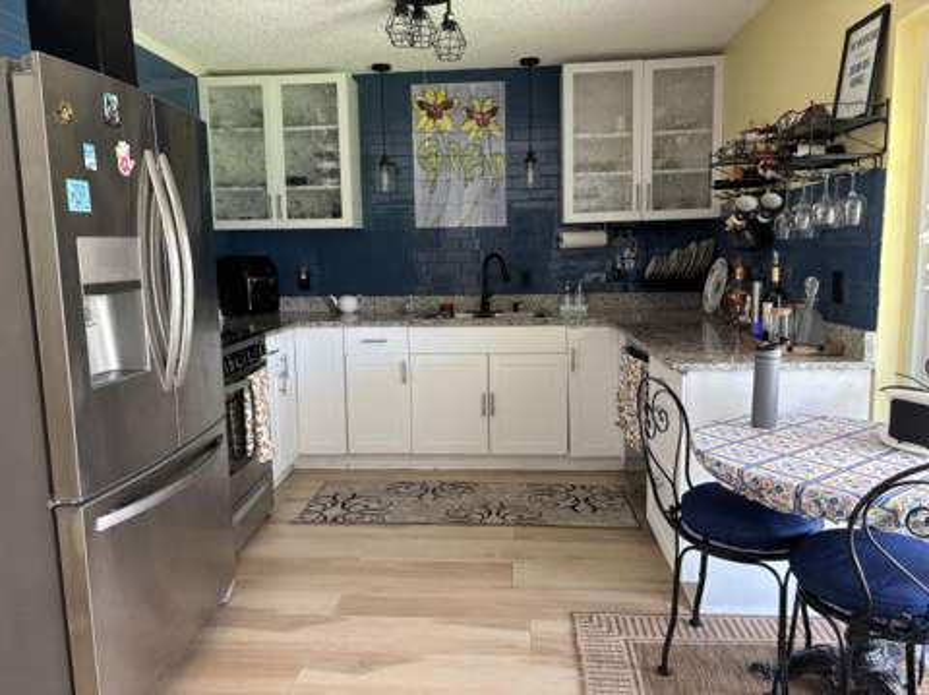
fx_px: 697
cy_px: 348
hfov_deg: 67.4
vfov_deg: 53.0
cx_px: 464
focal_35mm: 26
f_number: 1.6
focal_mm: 5.96
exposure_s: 1/60
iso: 200
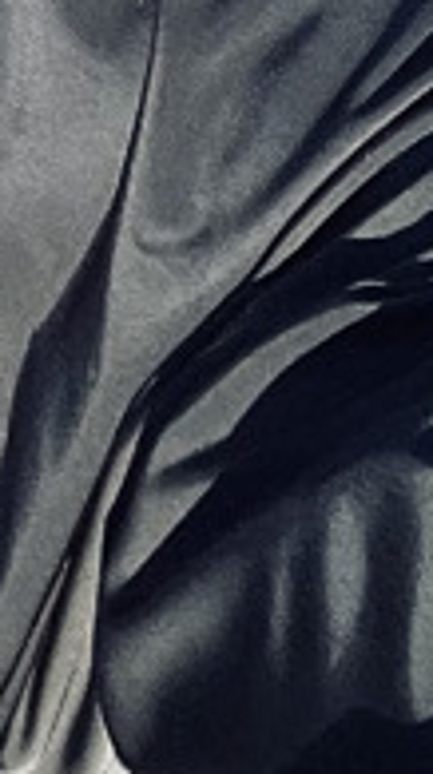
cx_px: -1077
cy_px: -965
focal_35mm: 172
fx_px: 3528
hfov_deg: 6.2
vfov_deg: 11.0
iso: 25
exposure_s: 1/628
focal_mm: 2.71
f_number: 2.2
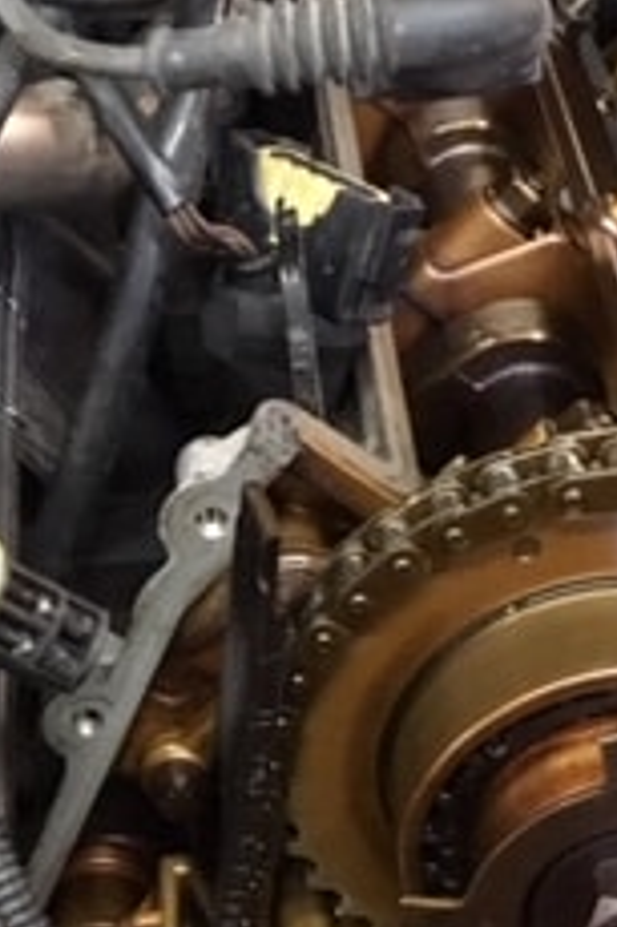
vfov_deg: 23.8
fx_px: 2163
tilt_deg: -42.9
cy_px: 766
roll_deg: +10.1
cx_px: 141
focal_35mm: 84
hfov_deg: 16.1
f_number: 2.2
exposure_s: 1/15
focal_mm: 4.15
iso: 320
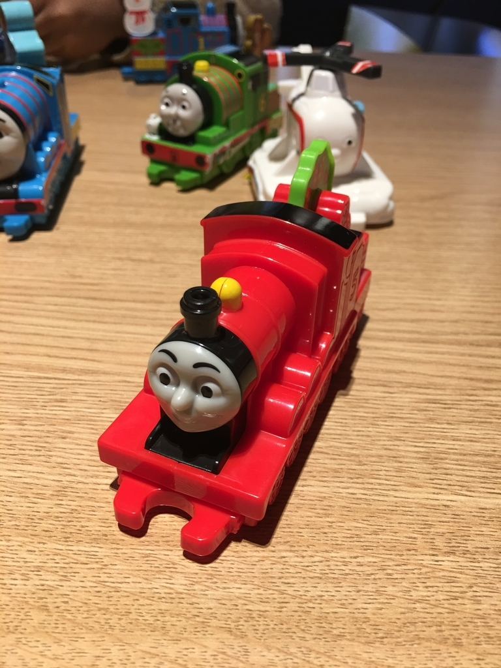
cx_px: 250
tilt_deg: -35.2
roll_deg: -2.6
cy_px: 334
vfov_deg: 61.7
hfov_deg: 48.2
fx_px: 560
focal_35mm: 29
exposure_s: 1/30
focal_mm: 4.15
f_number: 2.2
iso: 40
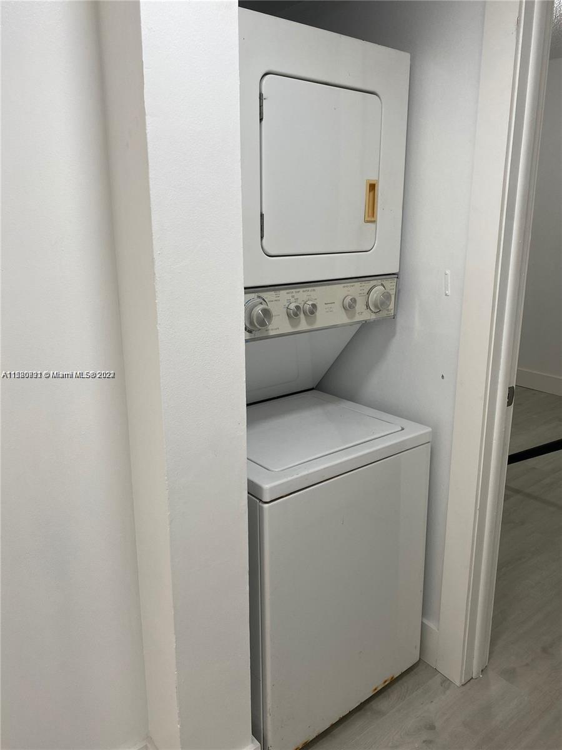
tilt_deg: -15.0
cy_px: 375
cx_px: 281
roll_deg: +0.2
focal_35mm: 26
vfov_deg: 67.3
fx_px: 563
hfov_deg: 53.1
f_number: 1.8
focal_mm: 4.25
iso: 64
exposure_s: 1/120
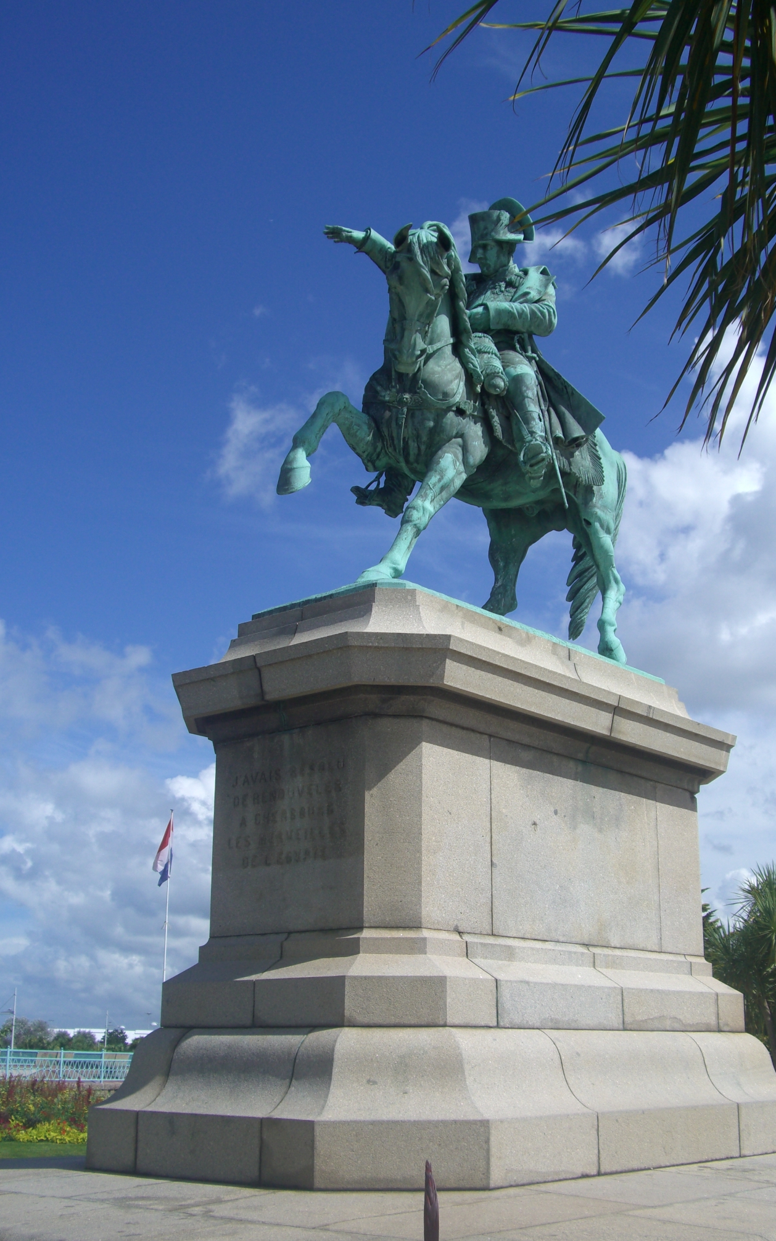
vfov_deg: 48.2
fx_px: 1387
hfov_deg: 31.2
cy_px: 627
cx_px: 434
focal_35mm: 41
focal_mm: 7.9
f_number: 5.6
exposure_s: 1/400
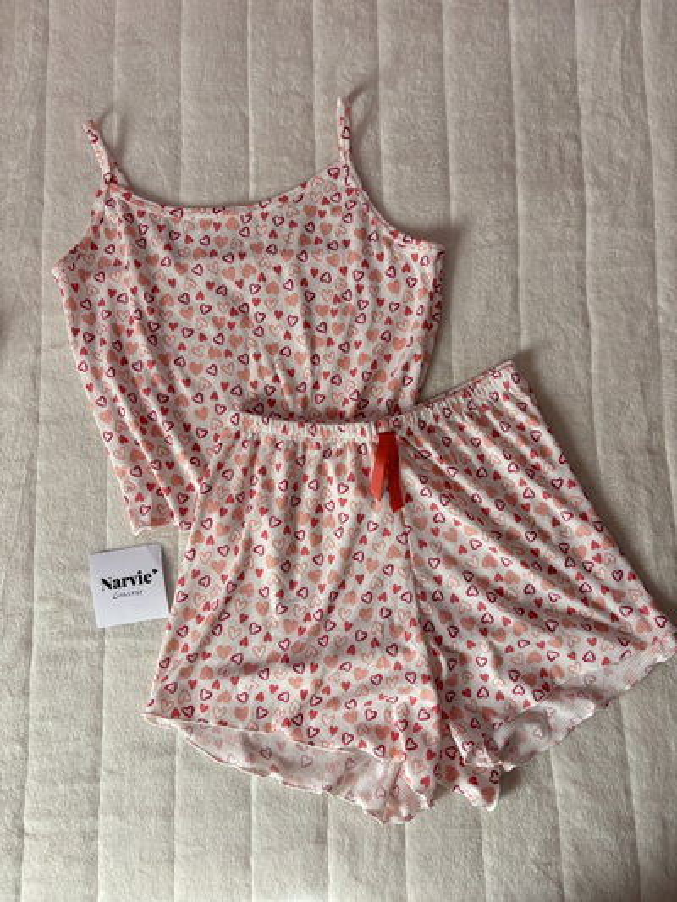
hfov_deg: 53.1
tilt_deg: -83.4
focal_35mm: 26
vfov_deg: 67.3
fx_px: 678
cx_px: 338
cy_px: 451
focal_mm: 5.96
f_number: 1.6
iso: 64
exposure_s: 1/138
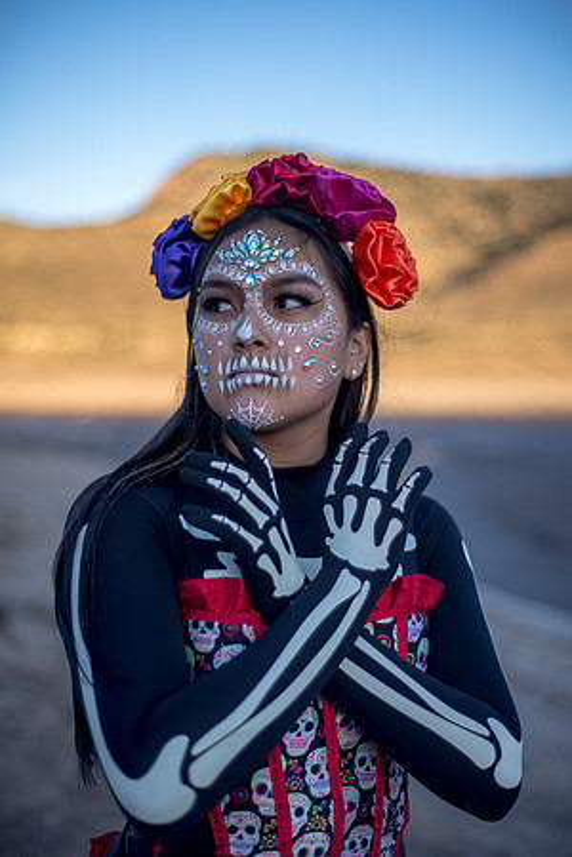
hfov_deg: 27.0
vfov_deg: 39.6
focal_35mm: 50
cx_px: 286
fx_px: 1192
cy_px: 428
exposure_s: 1/1000
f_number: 1.8
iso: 100
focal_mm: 50
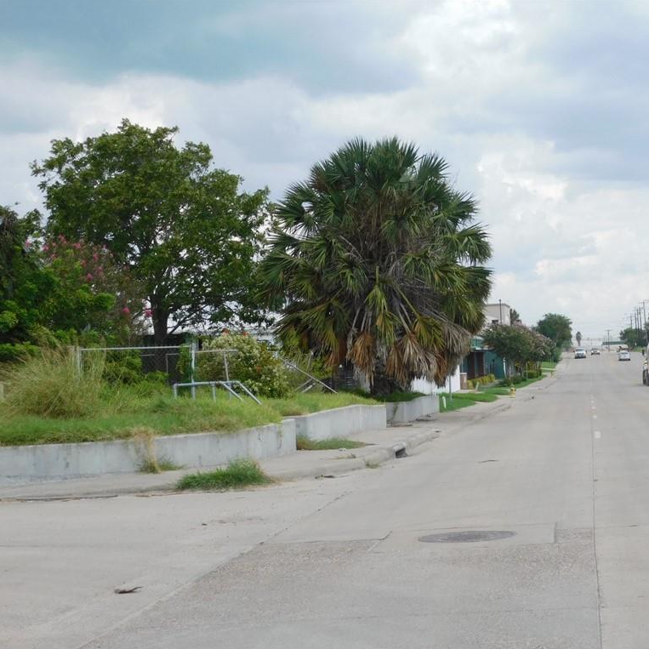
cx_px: 420
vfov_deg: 24.7
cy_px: 325
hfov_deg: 24.6
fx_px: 1485
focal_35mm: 70
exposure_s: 1/640
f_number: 4
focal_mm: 10.4
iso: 125
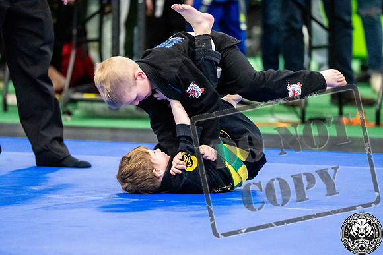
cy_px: 128
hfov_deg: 6.9
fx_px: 3192
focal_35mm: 300
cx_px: 192
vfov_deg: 4.6
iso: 6400
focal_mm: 200
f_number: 2.8
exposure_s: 1/500
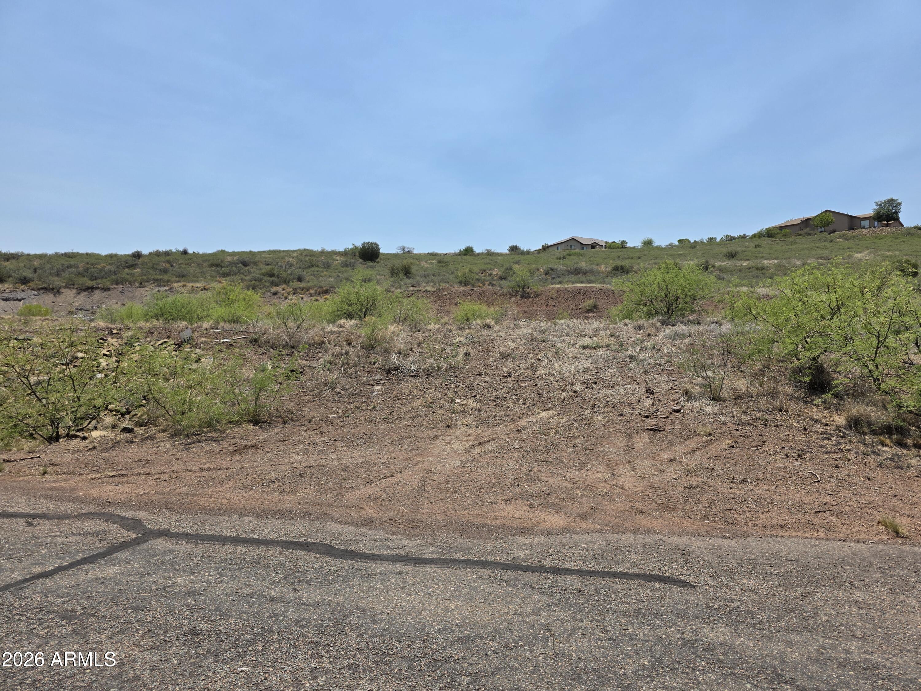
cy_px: 346
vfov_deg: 58.9
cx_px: 460
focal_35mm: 23
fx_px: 612
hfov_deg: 73.9
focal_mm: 6.3
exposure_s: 1/7944
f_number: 1.7
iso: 80
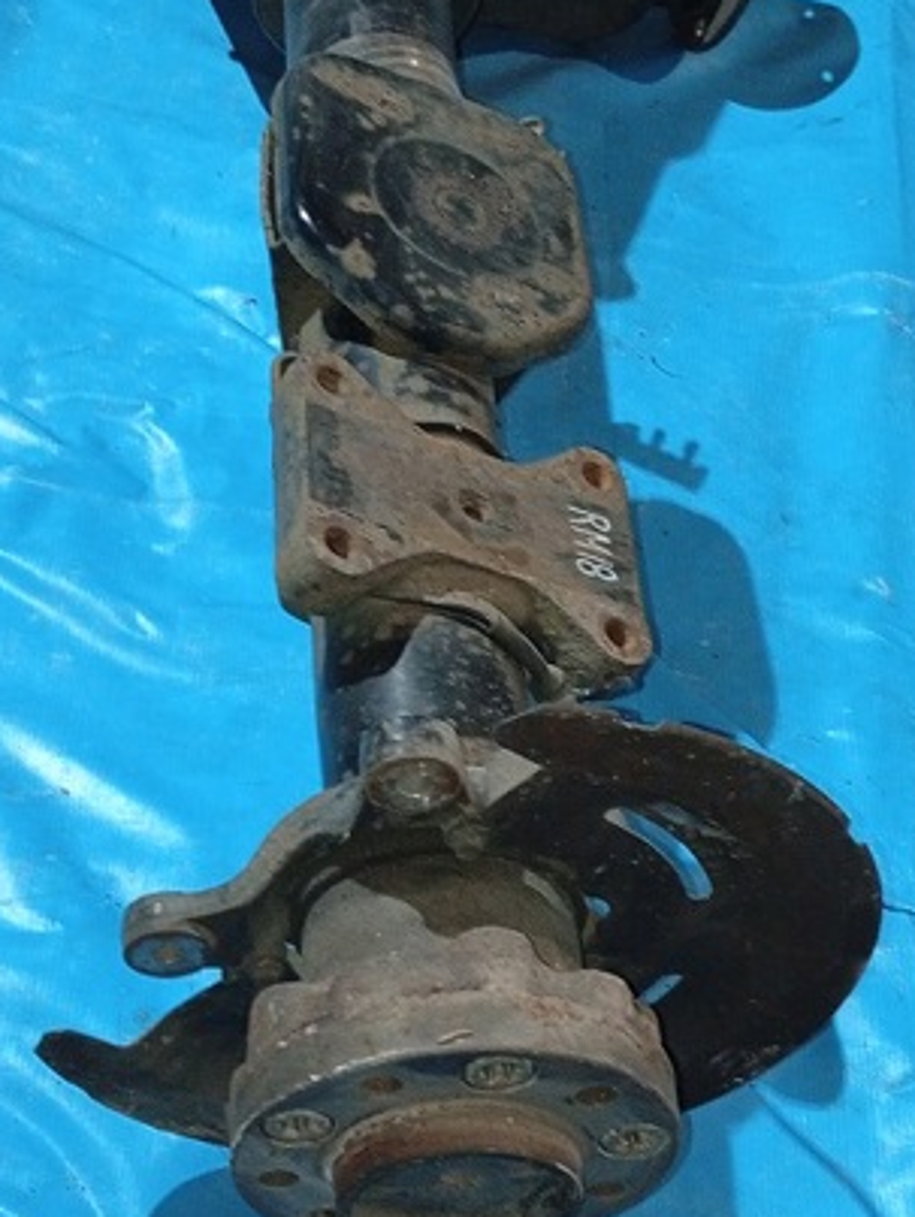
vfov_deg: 31.1
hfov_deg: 23.7
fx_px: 2182
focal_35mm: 62
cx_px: 442
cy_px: 701
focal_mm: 3.96
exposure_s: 1/20
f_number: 1.8
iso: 1616
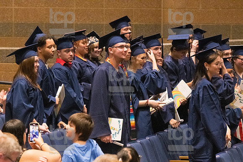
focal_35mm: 262
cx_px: 122
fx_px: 1767
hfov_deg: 7.9
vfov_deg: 5.2
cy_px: 81
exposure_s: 1/250
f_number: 4.5
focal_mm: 175
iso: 8000
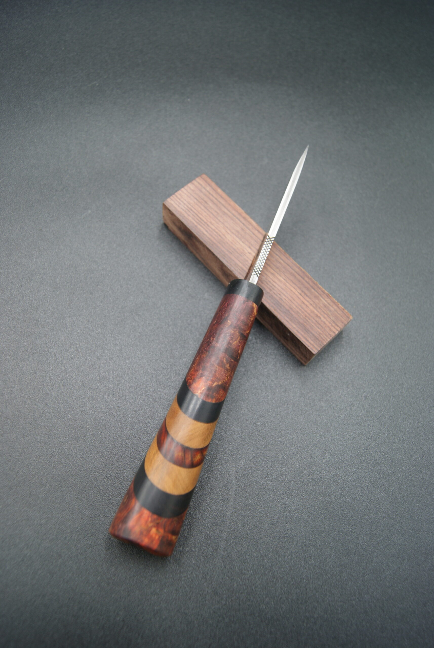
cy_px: 324
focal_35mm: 30
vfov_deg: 61.9
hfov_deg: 43.7
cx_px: 217
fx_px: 541
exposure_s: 1/40
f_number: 4.5
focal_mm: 20
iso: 100
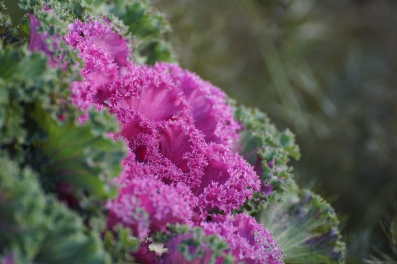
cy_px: 132
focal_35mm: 270
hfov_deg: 7.6
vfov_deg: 5.1
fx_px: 2977
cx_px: 198
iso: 400
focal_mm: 180
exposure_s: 1/320
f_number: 5
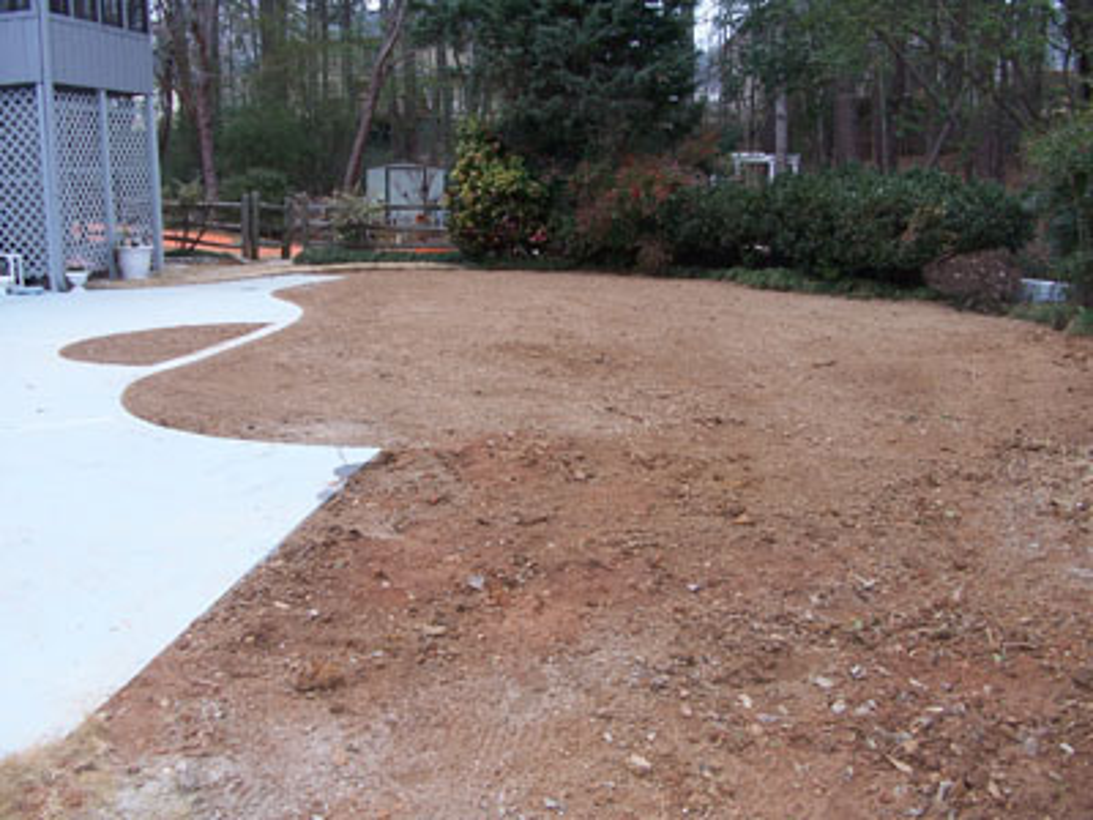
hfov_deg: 52.6
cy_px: 410
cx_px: 546
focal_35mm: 35
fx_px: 1105
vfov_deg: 40.7
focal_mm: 6
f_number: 2.8
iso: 80
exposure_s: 1/60
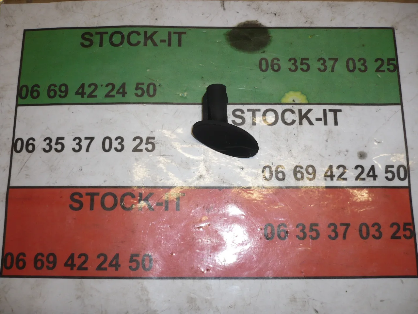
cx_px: 209
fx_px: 423
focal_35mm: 35
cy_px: 157
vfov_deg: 40.7
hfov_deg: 52.6
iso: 100
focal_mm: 5.8
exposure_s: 1/30
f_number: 2.8
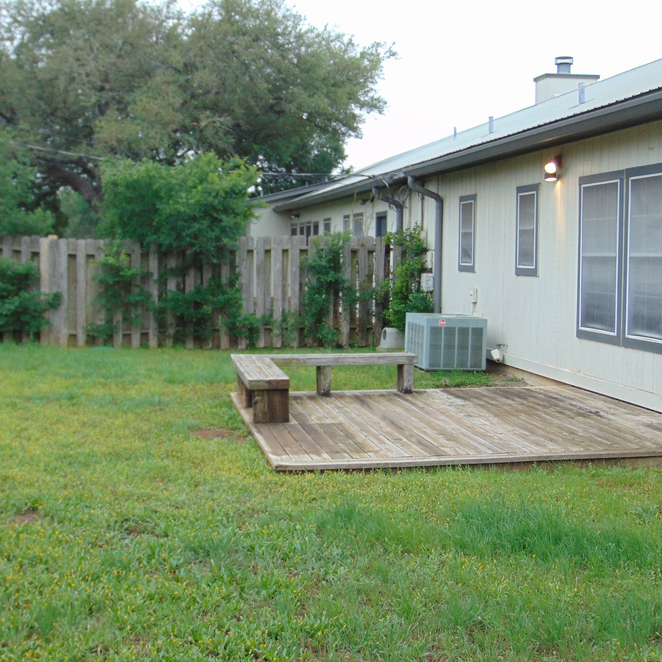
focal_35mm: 50
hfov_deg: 34.0
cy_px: 328
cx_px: 302
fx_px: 1082
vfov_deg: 34.0
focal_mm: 7.6
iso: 80
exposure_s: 1/100
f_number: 3.3
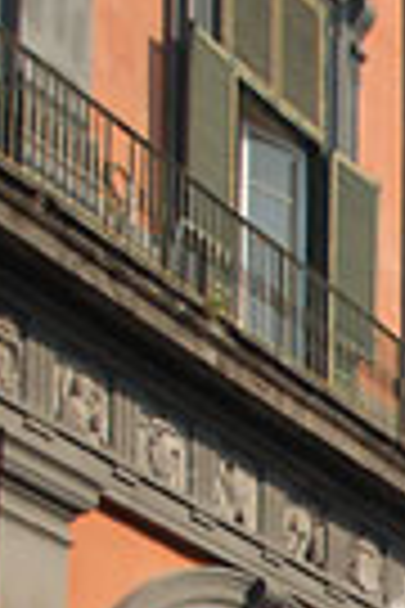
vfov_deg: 12.7
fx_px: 2565
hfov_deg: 8.5
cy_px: 946
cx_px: 866
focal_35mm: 152
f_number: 3.8
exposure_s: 1/320
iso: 100
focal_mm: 22
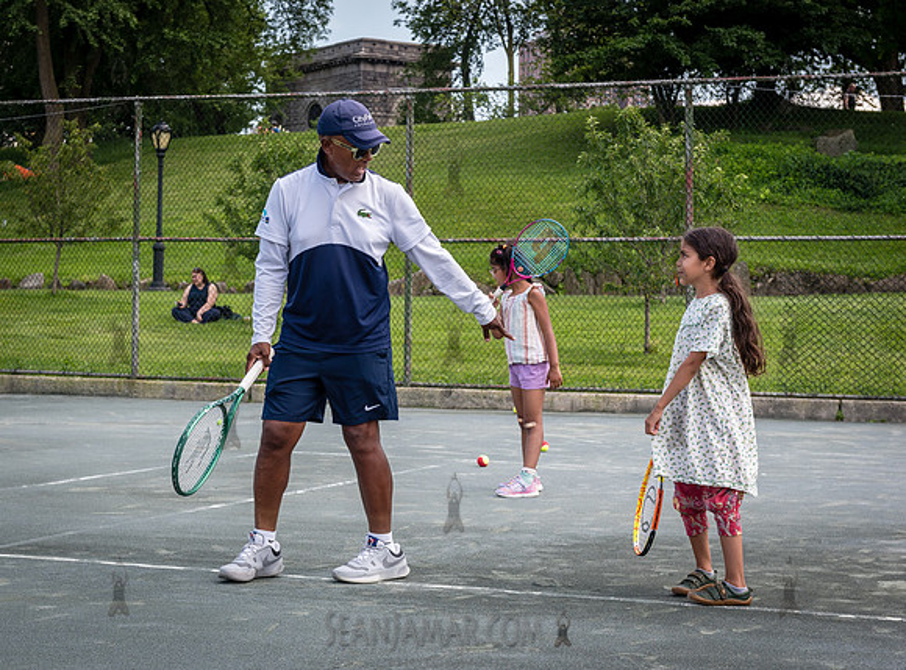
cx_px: 332
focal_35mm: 75
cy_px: 305
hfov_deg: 26.1
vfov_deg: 19.5
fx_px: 1946
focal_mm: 58
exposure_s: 1/320
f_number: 6.3
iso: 250
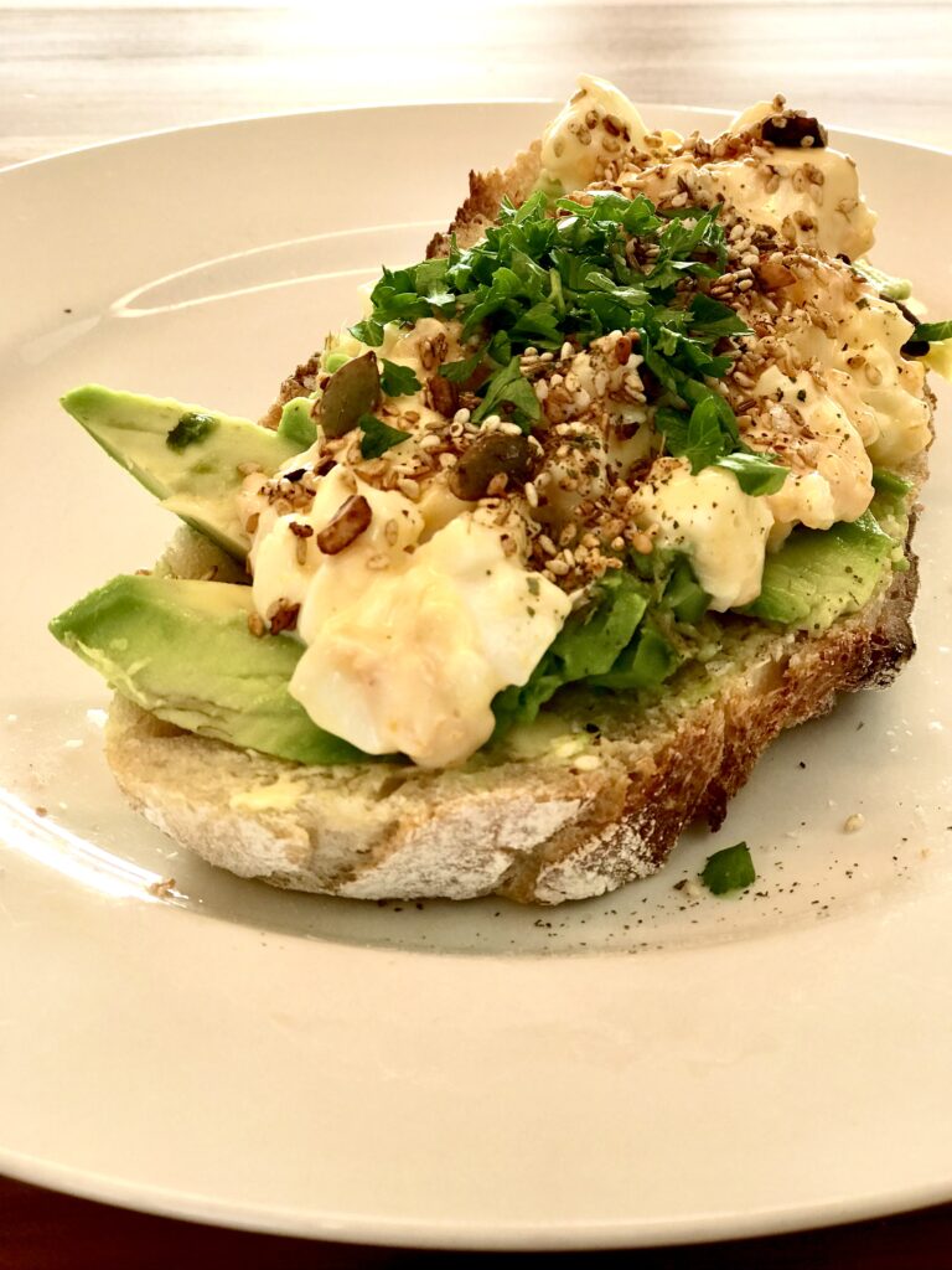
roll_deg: +0.4
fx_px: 2090
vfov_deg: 33.8
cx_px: 476
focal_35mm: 57
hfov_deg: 25.7
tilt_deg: -33.4
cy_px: 635
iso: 25
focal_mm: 6.6
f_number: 2.8
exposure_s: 1/50
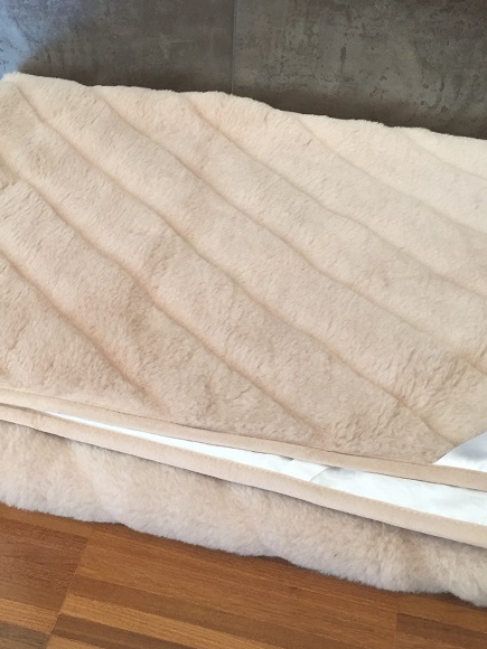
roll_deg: -0.6
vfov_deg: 46.8
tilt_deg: -42.8
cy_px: 326
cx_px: 202
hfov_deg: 35.9
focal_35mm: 40
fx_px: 750
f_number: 2.2
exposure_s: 1/33
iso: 80
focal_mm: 4.15
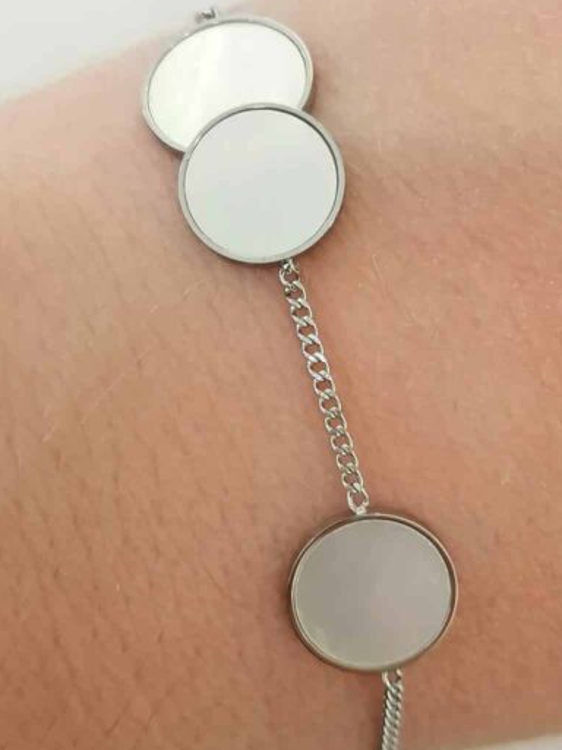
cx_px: 347
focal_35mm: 76
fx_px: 1645
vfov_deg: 25.5
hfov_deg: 19.4
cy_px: 245
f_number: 1.8
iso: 100
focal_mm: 4.75
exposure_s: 1/50
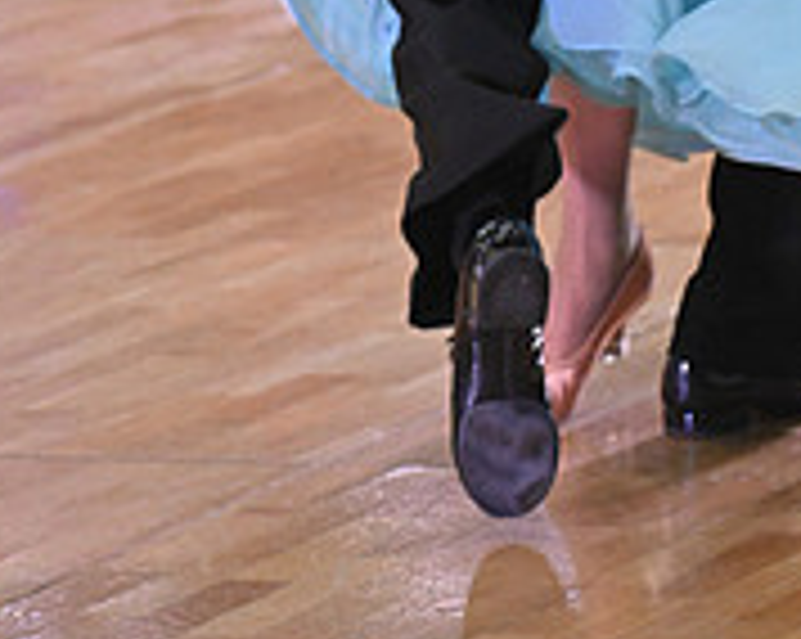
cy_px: -590
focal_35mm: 398
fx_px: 9425
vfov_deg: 3.8
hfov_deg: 4.9
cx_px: 443
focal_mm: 130
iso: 3200
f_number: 5
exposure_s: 1/400
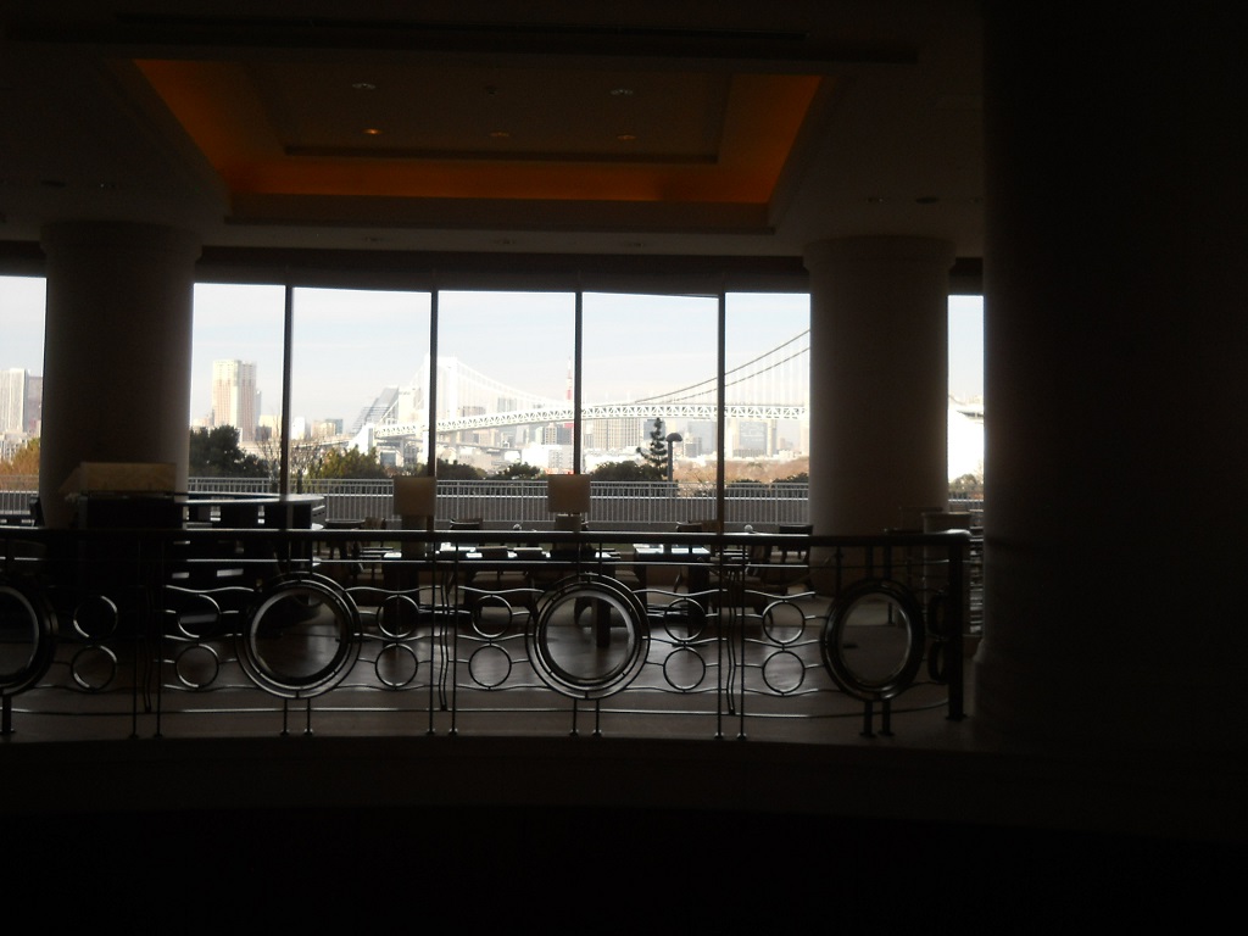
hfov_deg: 45.8
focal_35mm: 41
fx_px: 1478
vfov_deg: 35.1
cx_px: 624
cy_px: 468
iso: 80
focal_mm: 6.72
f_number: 5.5
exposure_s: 1/200
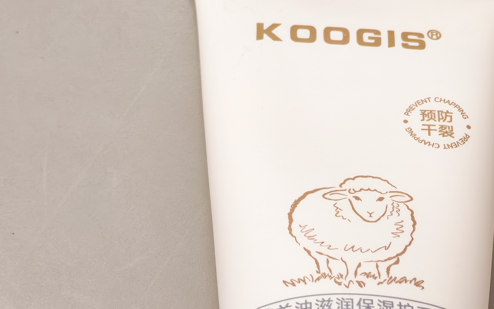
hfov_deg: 17.9
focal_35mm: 115
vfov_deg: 11.3
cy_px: 301
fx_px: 1548
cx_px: 411
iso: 1000
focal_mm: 6.12
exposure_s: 1/100
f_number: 1.9
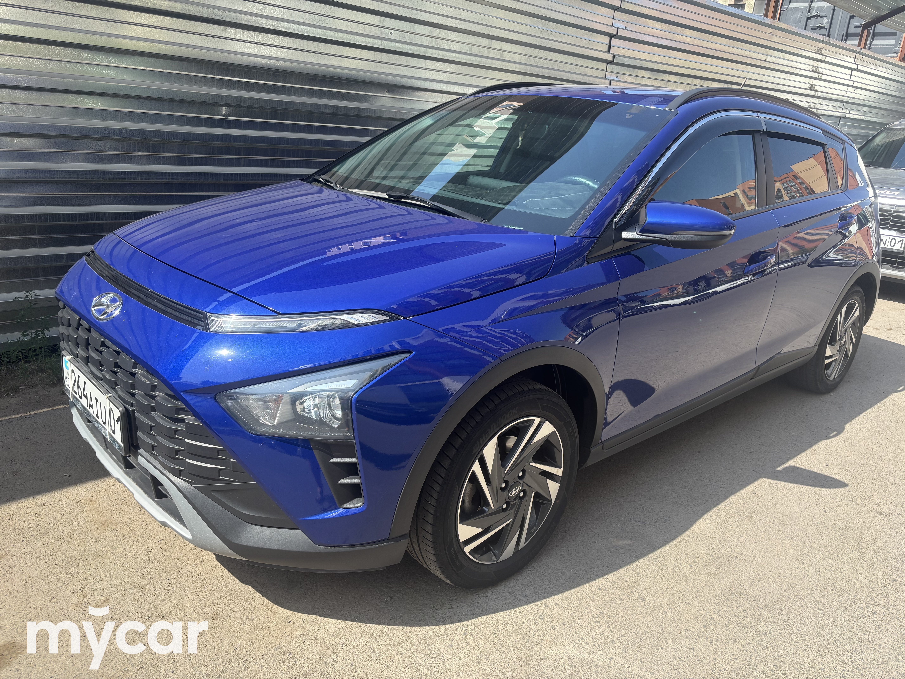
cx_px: 452
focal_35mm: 26
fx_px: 680
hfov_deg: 67.3
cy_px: 340
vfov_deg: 53.1
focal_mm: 5.96
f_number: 1.6
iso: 50
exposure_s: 1/935
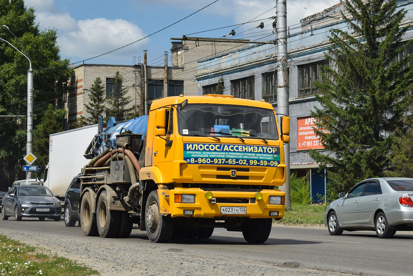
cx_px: 206
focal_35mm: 82
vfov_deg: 16.6
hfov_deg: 24.6
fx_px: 946
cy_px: 138
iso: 100
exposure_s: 1/800
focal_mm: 55
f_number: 6.3
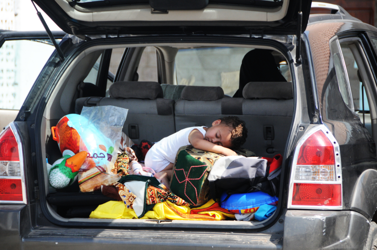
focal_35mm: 255
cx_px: 188
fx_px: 2667
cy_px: 125
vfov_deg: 5.4
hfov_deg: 8.1
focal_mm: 170
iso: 500
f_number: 5.6
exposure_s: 1/1250
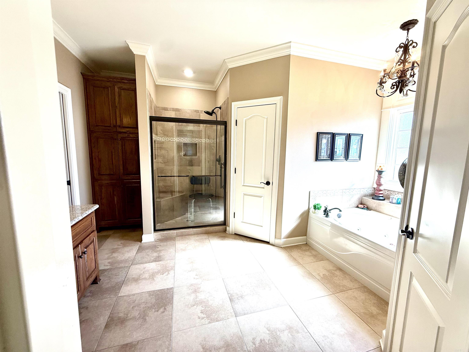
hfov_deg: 102.1
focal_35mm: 14
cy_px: 176
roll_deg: -0.8
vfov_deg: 85.7
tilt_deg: -6.3
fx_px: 190
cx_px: 234
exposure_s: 1/120
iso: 80
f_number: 2.2
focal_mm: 2.22
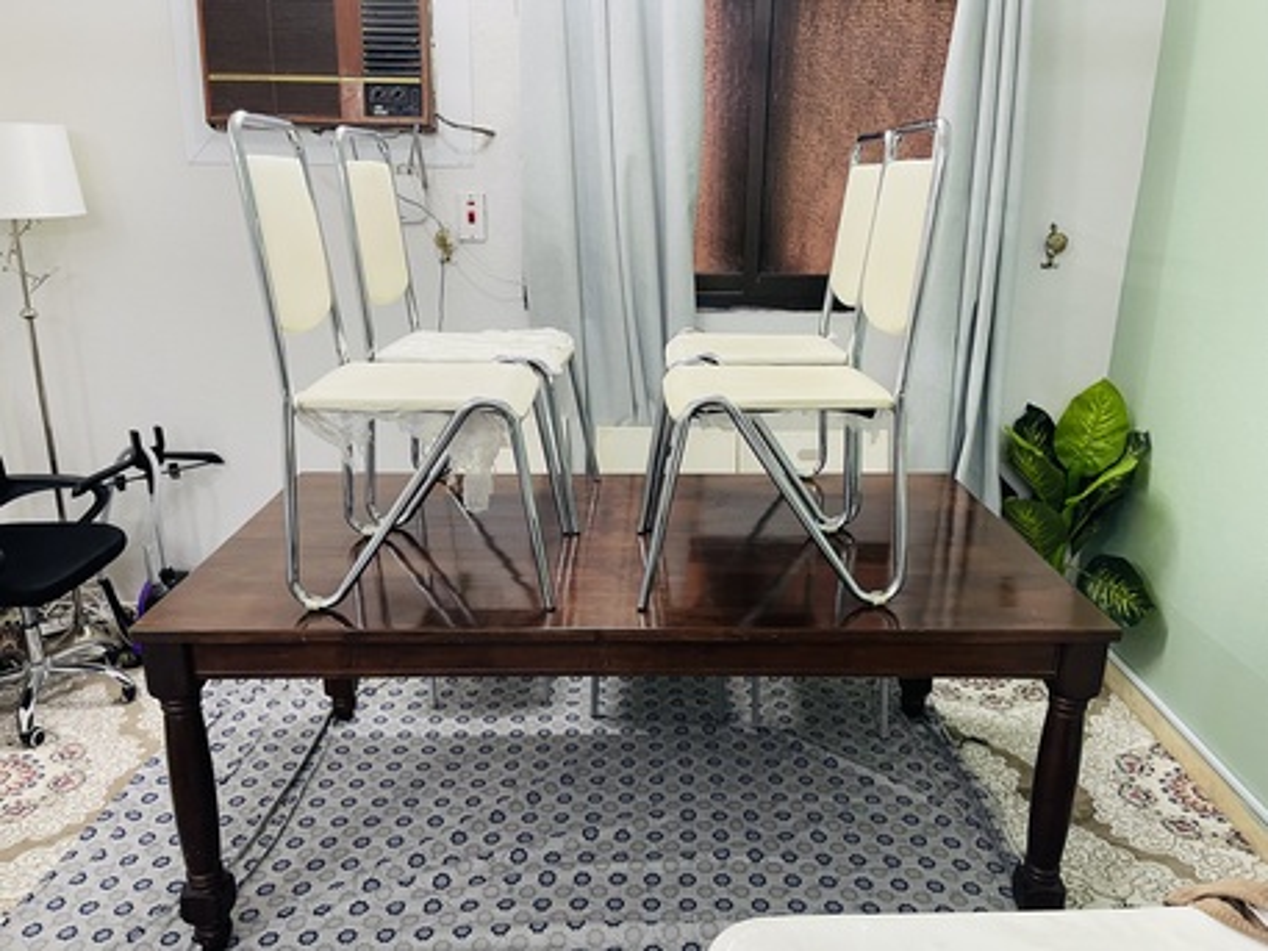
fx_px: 916
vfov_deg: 54.9
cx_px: 634
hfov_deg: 69.4
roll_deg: -0.2
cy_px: 476
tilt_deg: -17.5
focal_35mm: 25
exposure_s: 1/60
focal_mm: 5.1
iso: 200
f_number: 1.6
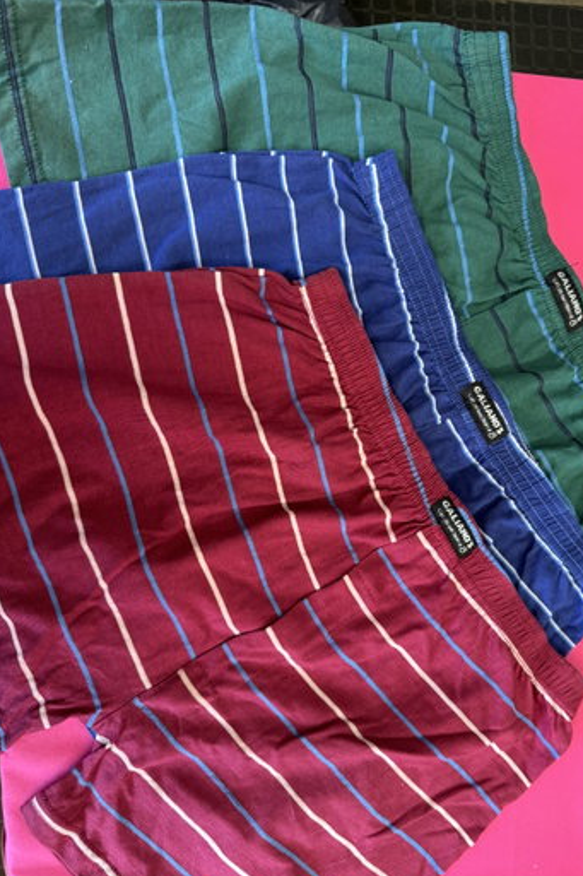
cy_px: 454
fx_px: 632
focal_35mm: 26
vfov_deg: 69.4
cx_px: 339
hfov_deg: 49.3
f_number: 1.78
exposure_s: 1/50
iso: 250
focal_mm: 6.76
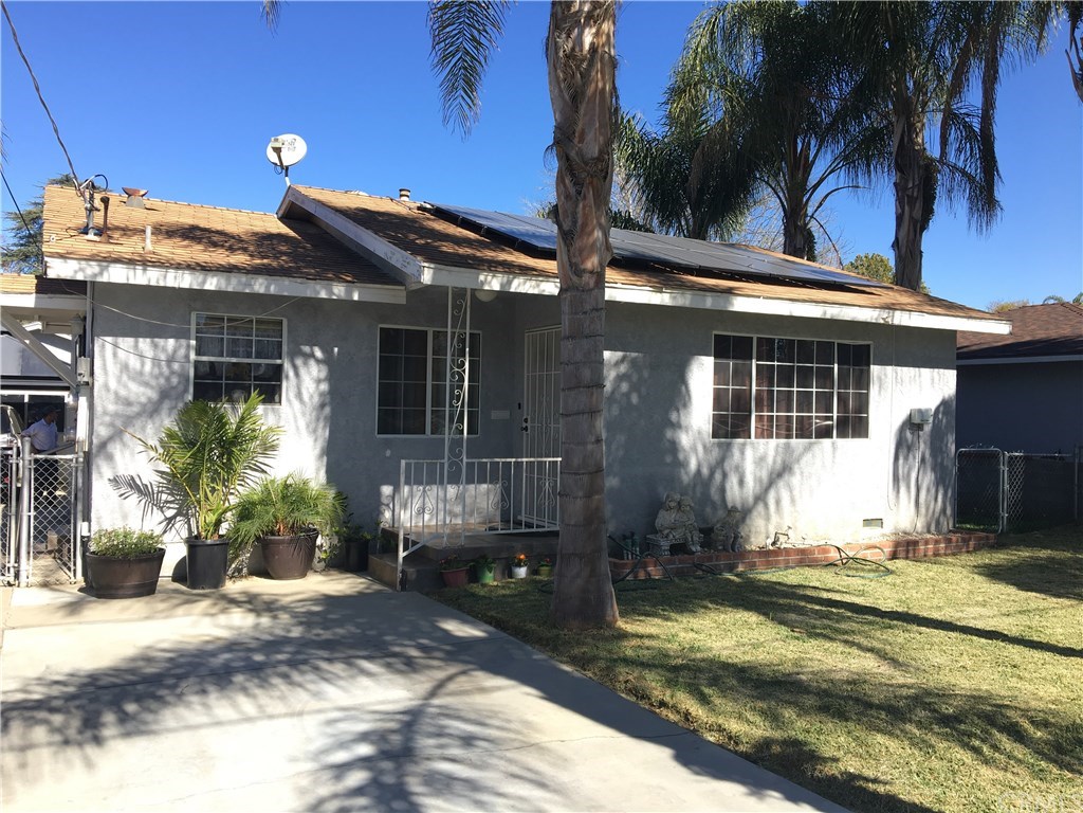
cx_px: 542
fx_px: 907
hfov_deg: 61.7
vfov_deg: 48.2
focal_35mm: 29
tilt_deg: +0.0
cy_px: 406
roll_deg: -0.4
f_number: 2.2
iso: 25
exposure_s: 1/686
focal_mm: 4.15
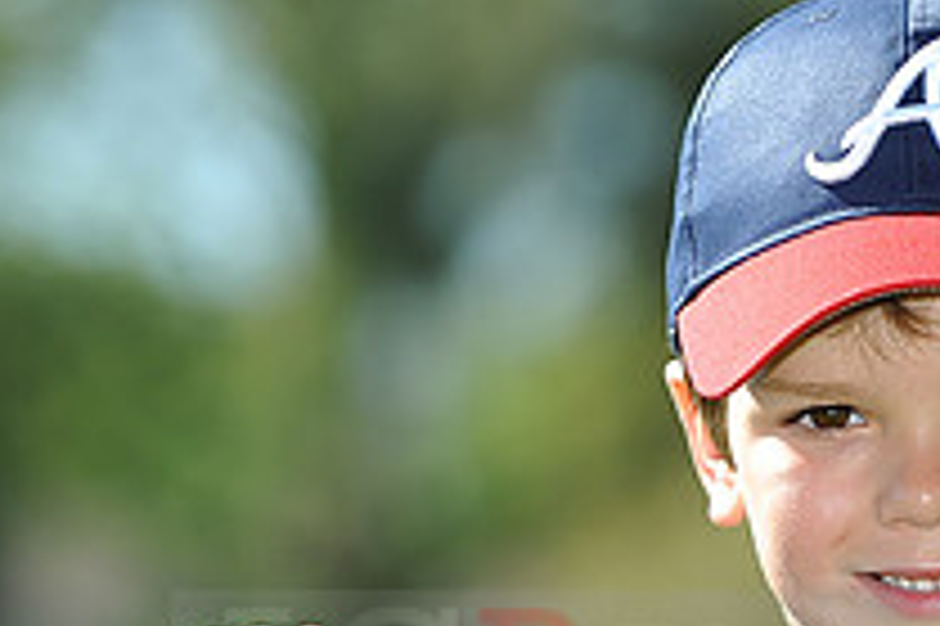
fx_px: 11923
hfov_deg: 4.5
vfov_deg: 3.0
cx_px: 927
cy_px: 649
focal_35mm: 457
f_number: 4.5
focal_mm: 165
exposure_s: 1/800
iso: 200
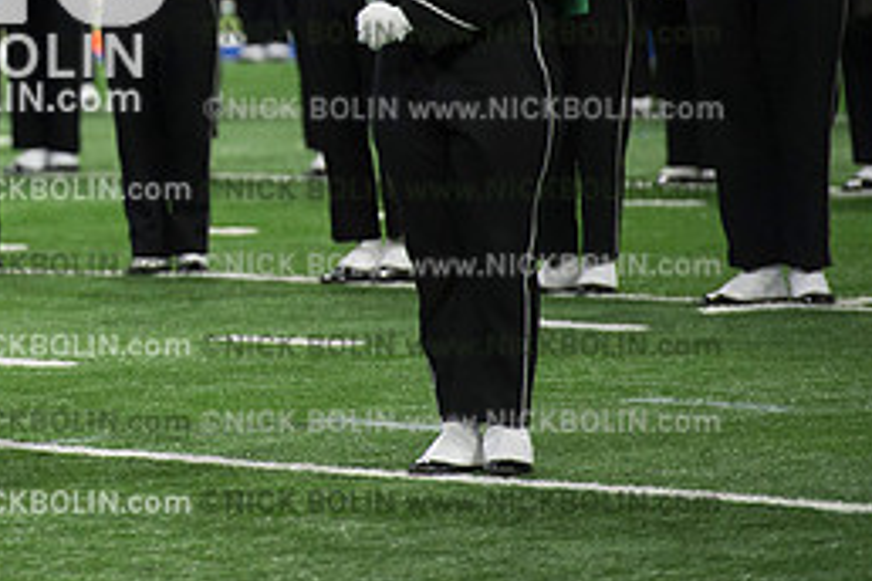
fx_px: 10875
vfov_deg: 3.1
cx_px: -71
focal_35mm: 449
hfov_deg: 4.6
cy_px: -47
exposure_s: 1/1600
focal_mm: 200
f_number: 3.5
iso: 2500
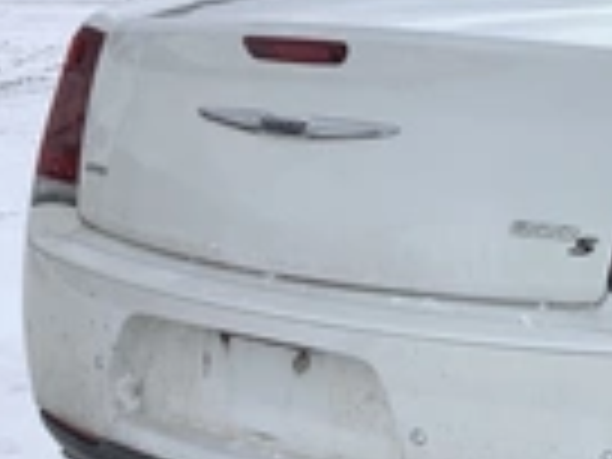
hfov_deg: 19.9
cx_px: 778
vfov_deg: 16.2
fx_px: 1609
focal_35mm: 91
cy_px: 144
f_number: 2.4
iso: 25
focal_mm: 3.3
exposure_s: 1/2632
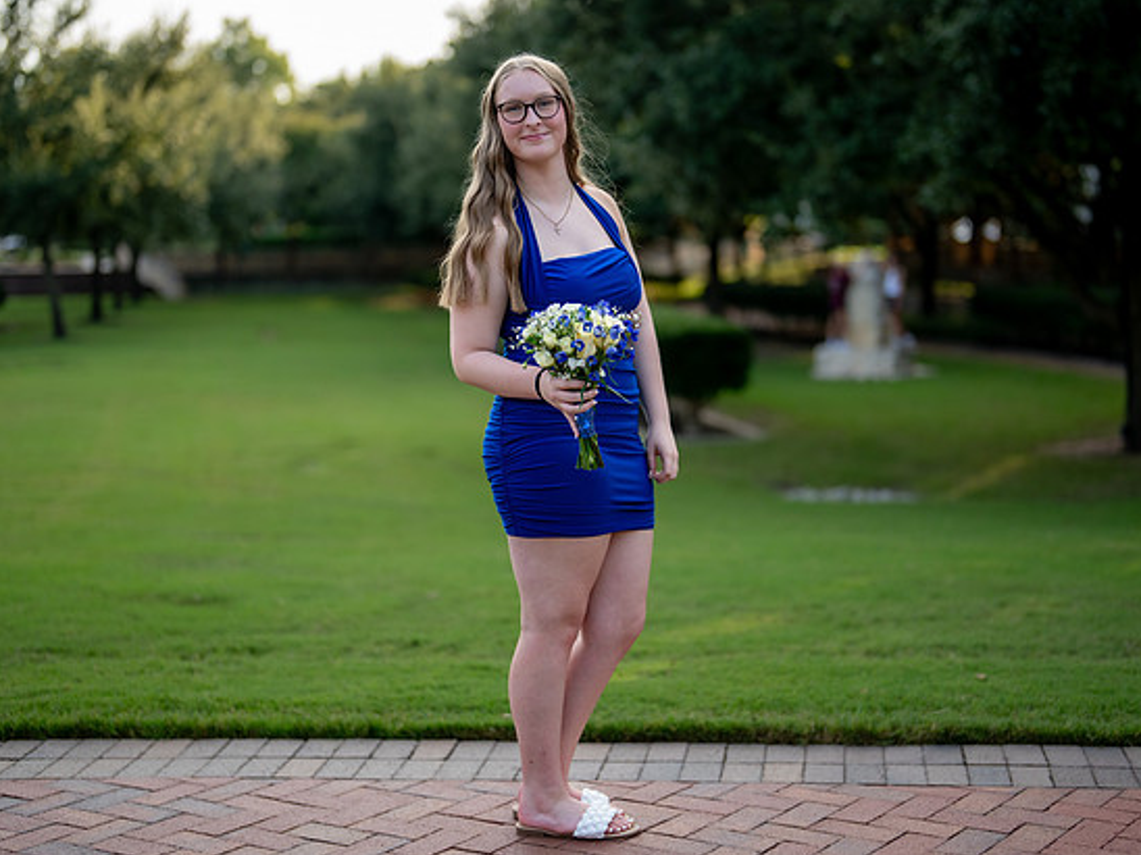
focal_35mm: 62
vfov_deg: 23.7
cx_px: 610
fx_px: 2044
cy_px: 428
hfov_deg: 31.2
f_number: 1.2
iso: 200
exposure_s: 1/2000
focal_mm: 50
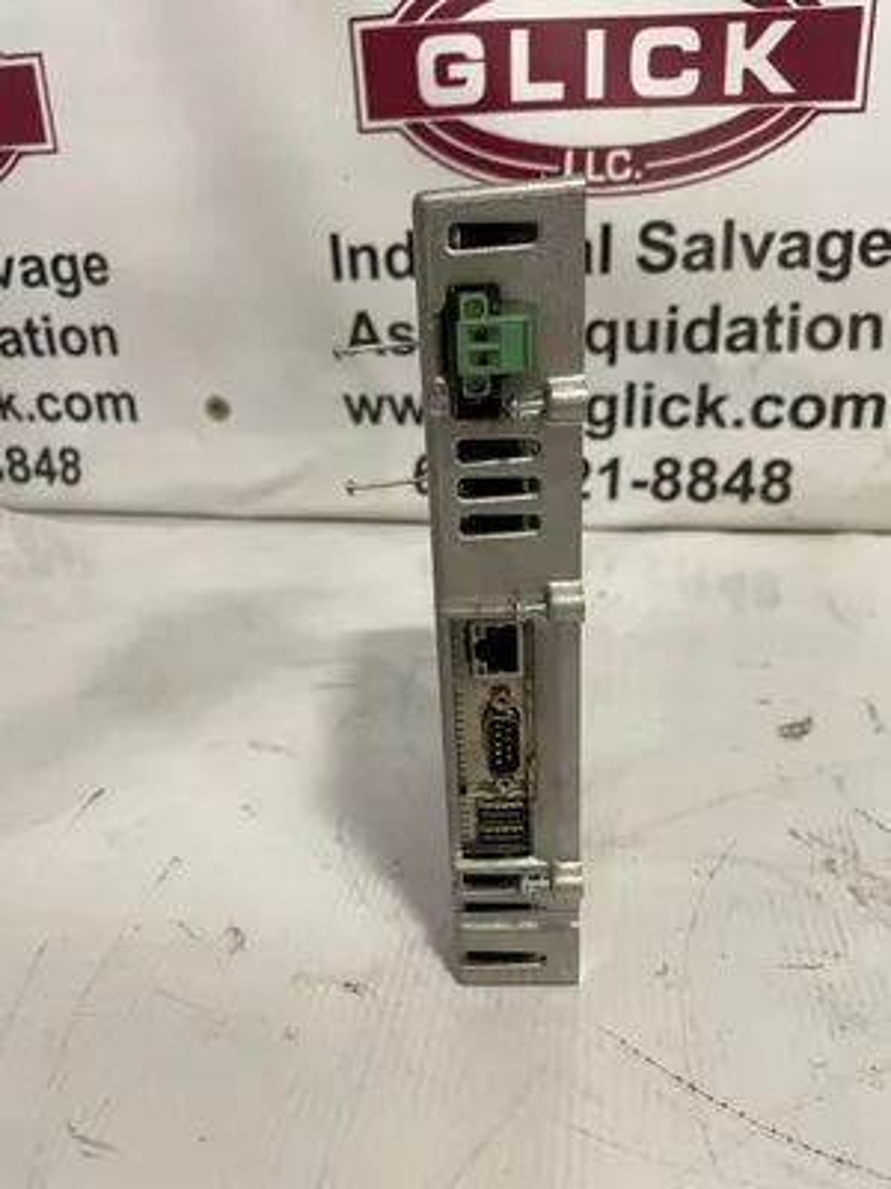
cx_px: 446
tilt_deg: -22.8
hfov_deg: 53.1
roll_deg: +2.8
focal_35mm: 26
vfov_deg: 67.3
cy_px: 594
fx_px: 892
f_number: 1.6
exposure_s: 1/60
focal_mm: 4.2
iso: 125
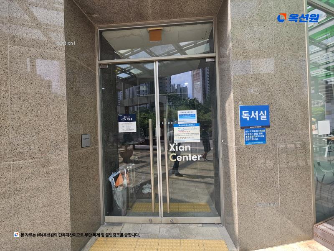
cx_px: 167
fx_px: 125
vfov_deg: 89.9
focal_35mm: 13
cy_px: 126
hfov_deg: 106.2
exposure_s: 1/393
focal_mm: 2.2
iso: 50
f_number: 2.2
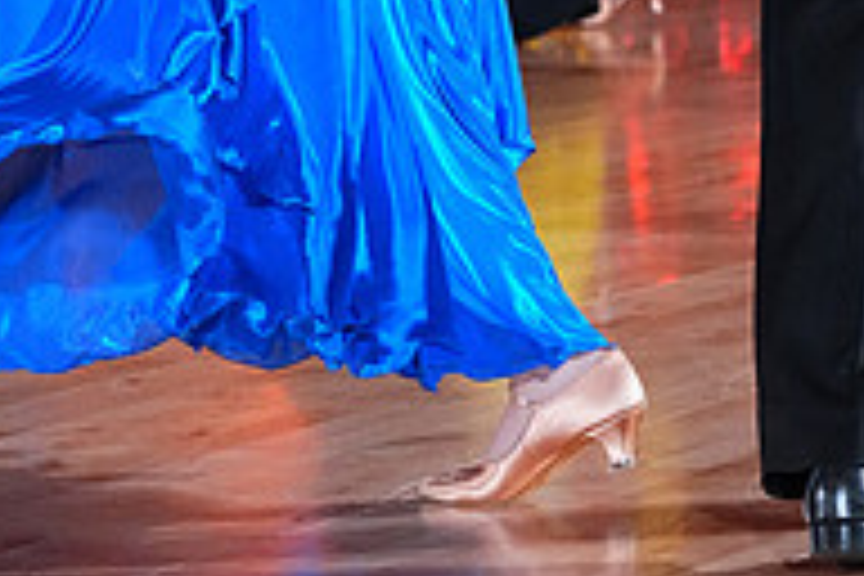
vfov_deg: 4.3
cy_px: -410
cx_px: 772
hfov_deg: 6.5
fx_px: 7631
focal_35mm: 318
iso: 5000
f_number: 5
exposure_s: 1/400
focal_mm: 105
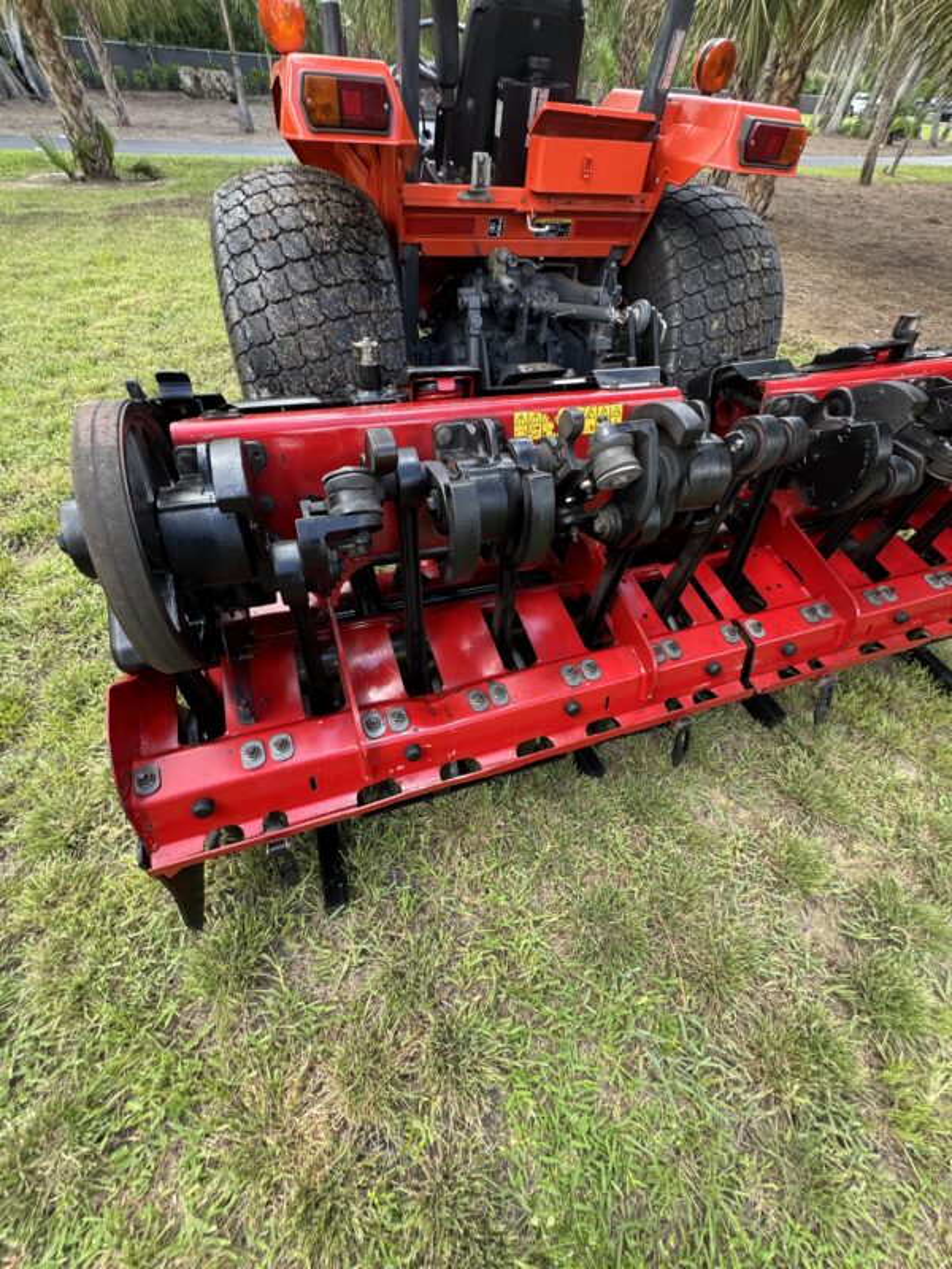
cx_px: 476
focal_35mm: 14
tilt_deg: -48.7
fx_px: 513
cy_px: 634
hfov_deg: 85.7
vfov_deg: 102.1
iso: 80
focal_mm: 2.22
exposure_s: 1/99
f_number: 2.2
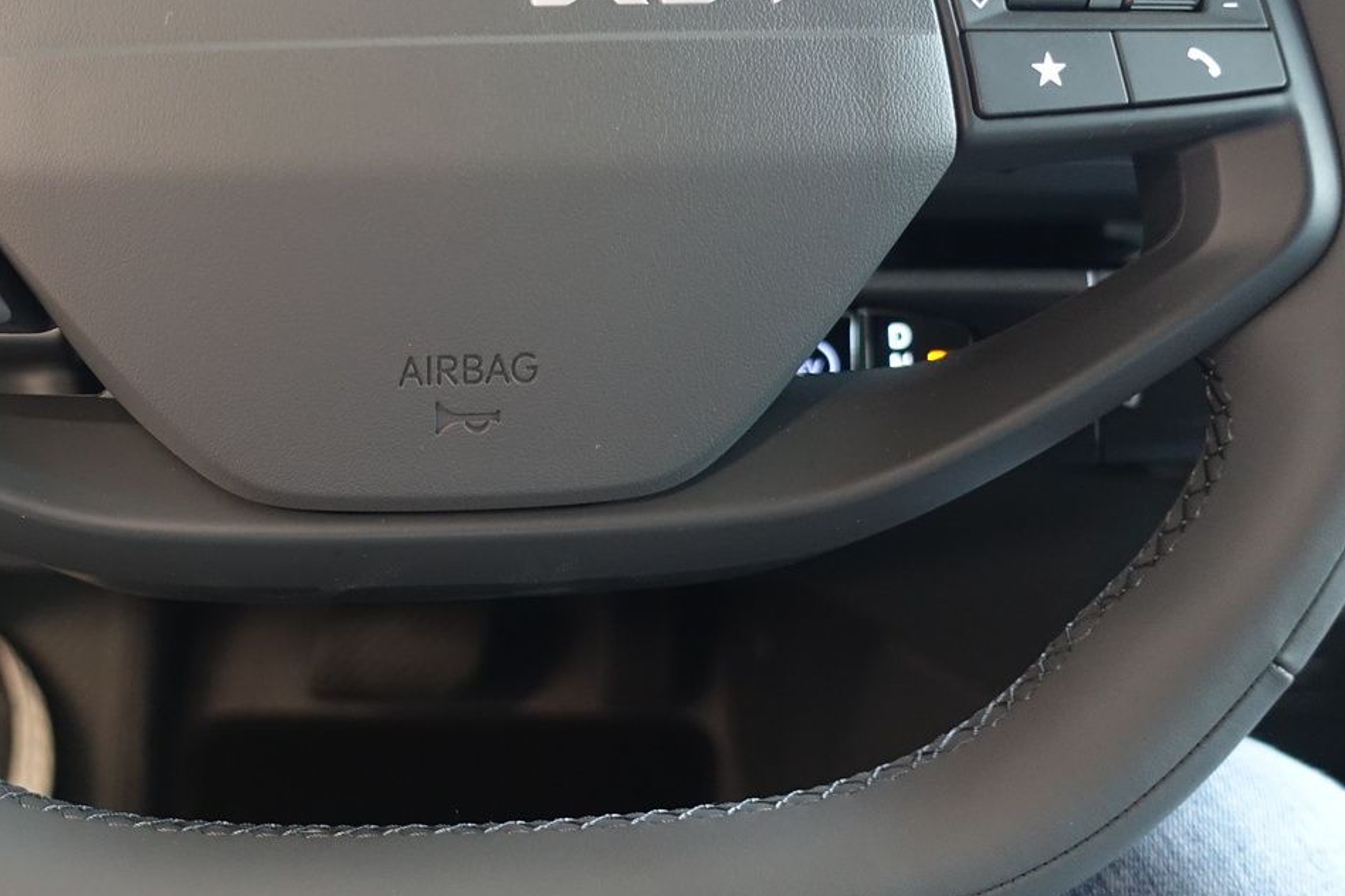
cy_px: 250
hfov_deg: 46.1
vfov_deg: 32.2
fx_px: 1532
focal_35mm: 41
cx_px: 372
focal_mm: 8.8
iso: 640
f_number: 1.8
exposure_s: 1/30
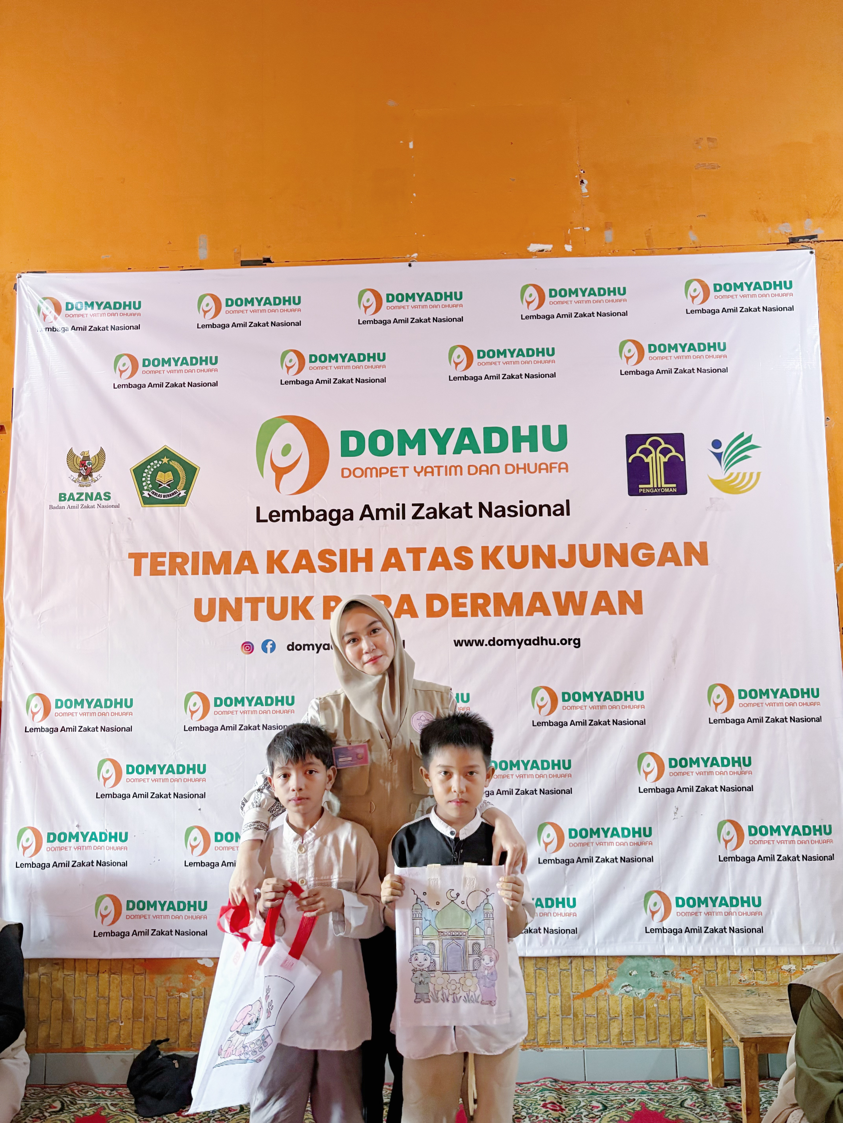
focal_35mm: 26
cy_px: 562
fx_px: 844
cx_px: 422
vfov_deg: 67.3
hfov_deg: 53.1
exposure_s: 1/50
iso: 400
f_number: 1.6
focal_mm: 5.96
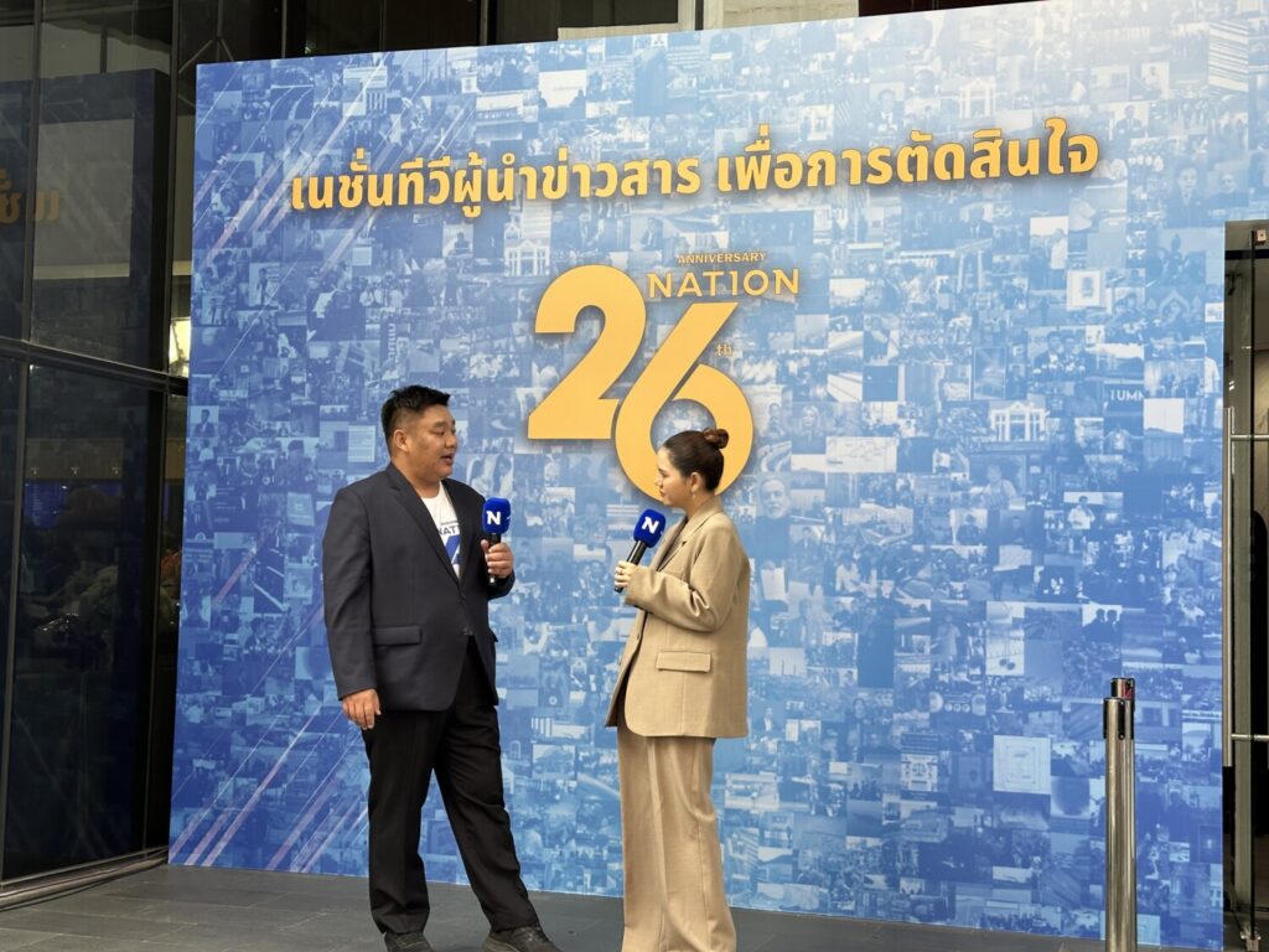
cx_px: 634
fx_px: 1760
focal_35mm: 48
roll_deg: -0.9
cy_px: 476
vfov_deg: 30.3
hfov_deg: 39.7
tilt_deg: +2.9
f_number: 1.78
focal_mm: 6.86
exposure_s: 1/157
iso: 50
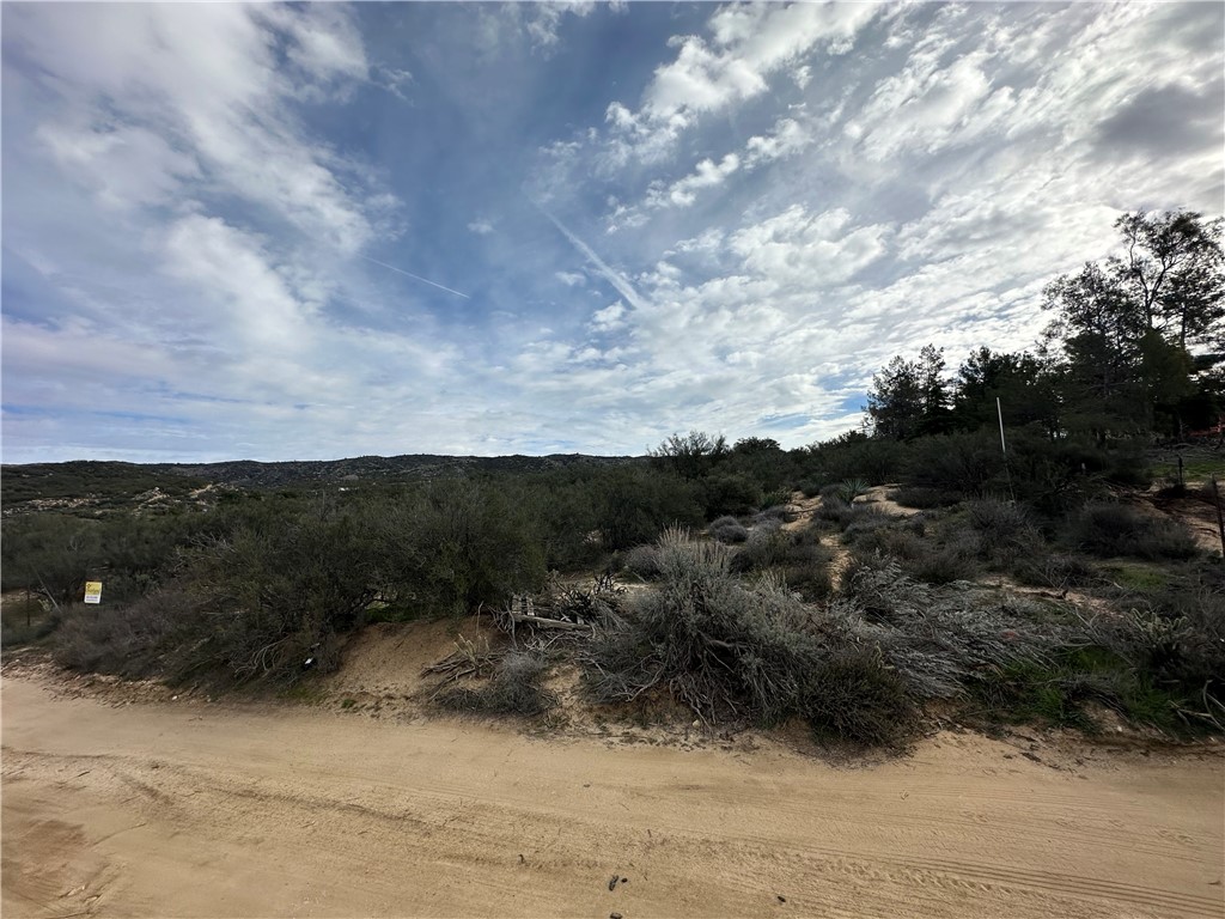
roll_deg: +2.8
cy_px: 460
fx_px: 495
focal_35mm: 14
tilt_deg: +5.8
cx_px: 612
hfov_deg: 102.1
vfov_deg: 85.7
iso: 40
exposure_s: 1/2747
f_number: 2.2
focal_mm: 2.22
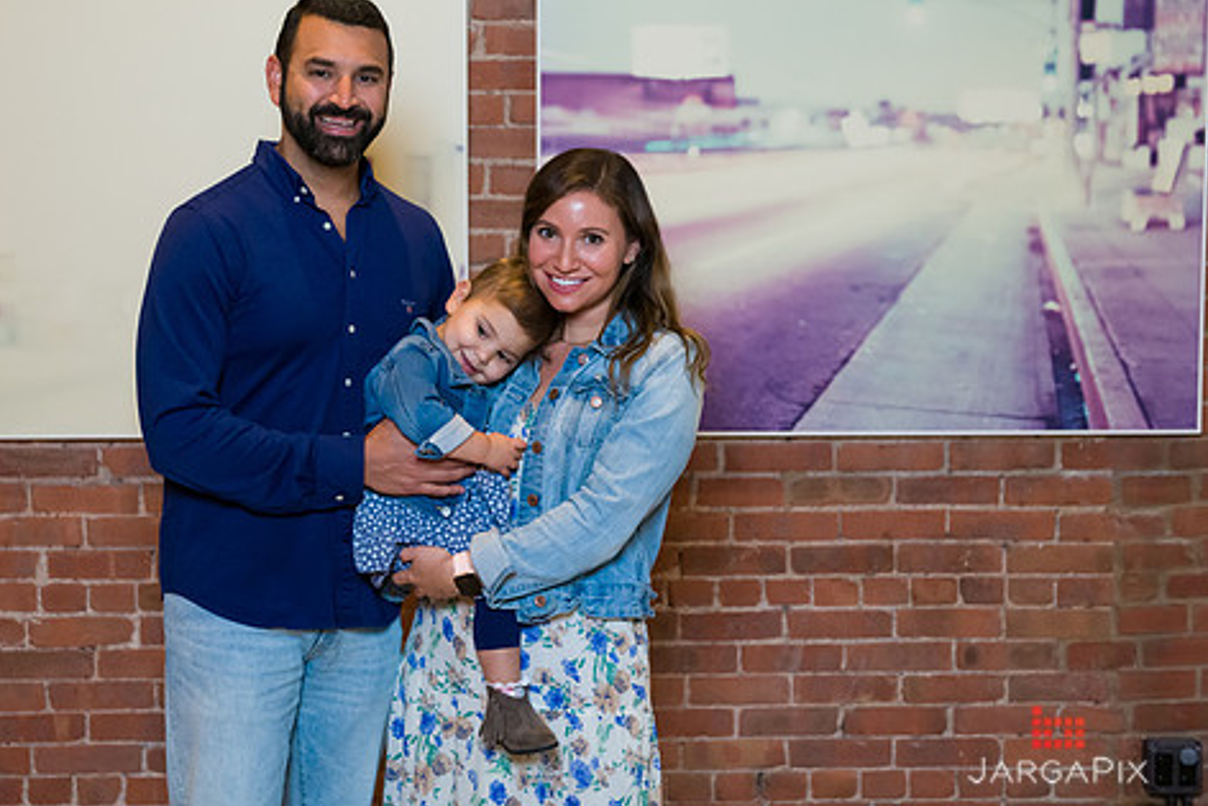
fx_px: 2249
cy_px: 348
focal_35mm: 67
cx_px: 471
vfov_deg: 20.3
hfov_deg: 30.0
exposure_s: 1/200
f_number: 3.2
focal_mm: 48
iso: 1250
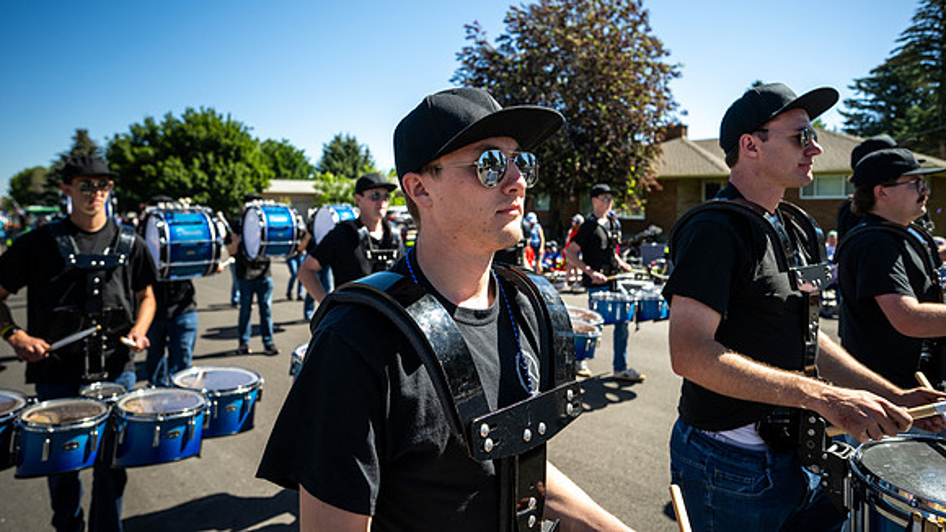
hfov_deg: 77.3
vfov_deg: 48.3
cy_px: 226
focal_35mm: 24
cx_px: 473
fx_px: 591
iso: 200
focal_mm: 22.5
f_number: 4
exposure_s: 1/1250
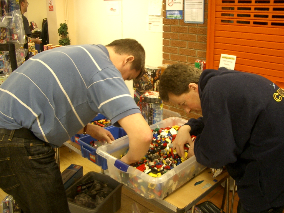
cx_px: 142
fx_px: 287
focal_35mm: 35
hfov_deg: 52.6
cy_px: 106
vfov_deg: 40.7
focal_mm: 5.8
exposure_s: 1/13
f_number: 2.6
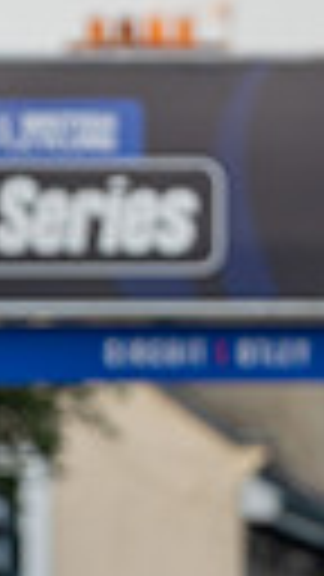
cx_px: 381
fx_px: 10920
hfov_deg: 1.7
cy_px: 906
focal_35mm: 715
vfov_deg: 3.0
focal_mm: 116
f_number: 3.2
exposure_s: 1/800
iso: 1000
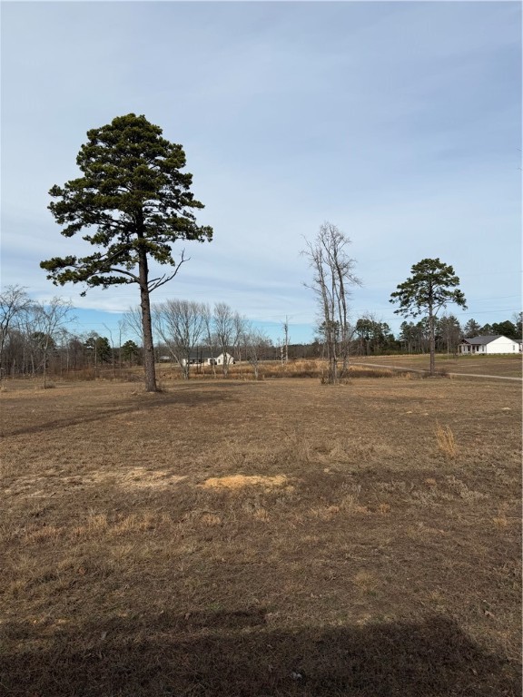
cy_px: 348
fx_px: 483
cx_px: 262
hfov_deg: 56.8
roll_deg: +0.8
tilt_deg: -0.9
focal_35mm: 24
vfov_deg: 71.6
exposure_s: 1/5714
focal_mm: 6.76
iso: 80
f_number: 1.78
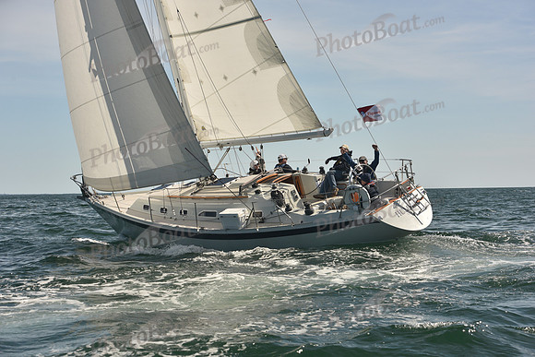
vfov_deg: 19.5
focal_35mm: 70
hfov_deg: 28.8
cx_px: 268
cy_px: 178
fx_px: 1040
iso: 250
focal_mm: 70
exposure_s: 1/640
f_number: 8
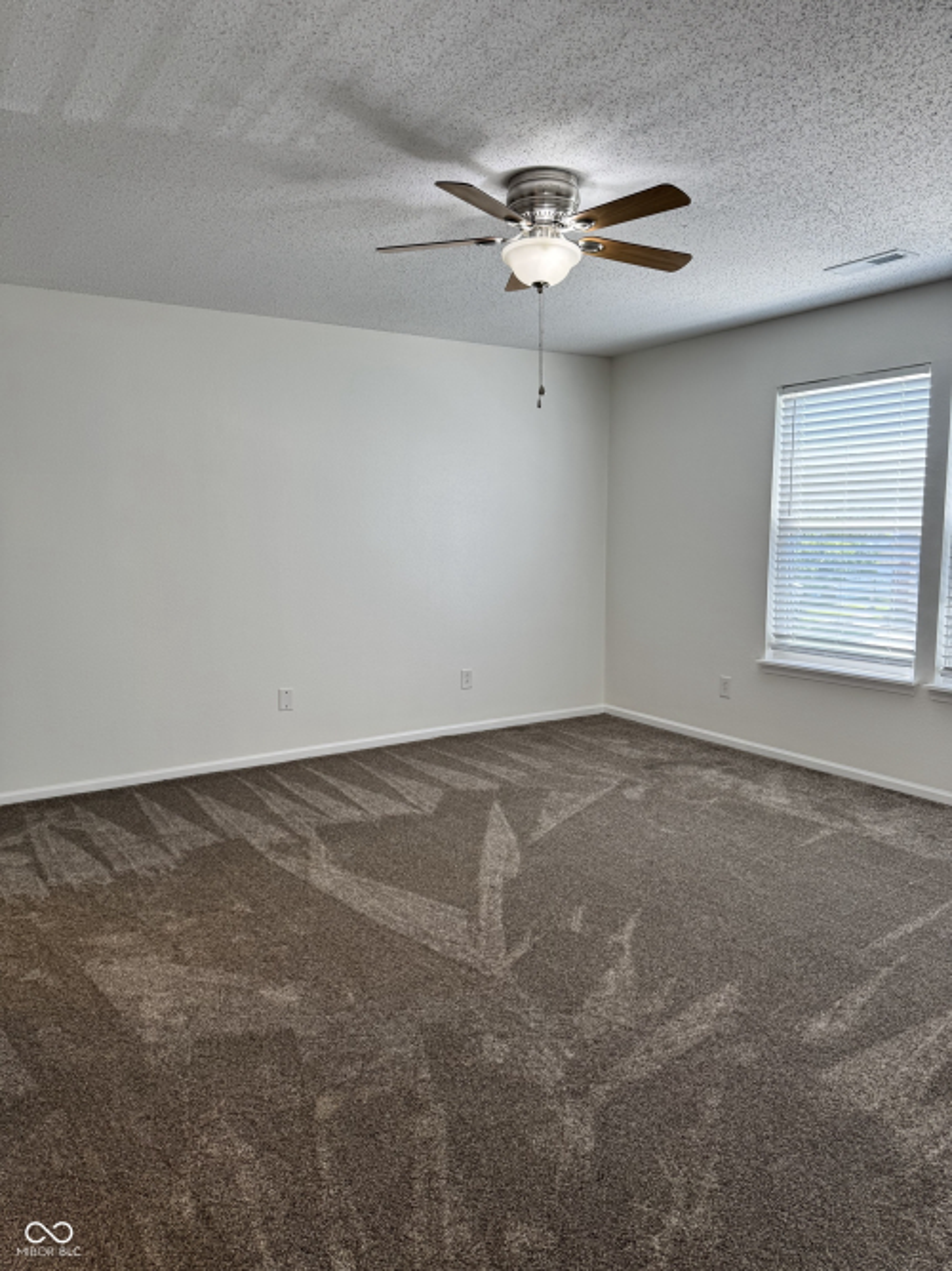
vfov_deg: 71.6
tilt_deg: -8.9
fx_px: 880
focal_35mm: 24
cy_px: 636
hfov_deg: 56.8
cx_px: 476
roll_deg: +0.9
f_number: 1.78
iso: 64
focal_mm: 6.76
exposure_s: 1/120
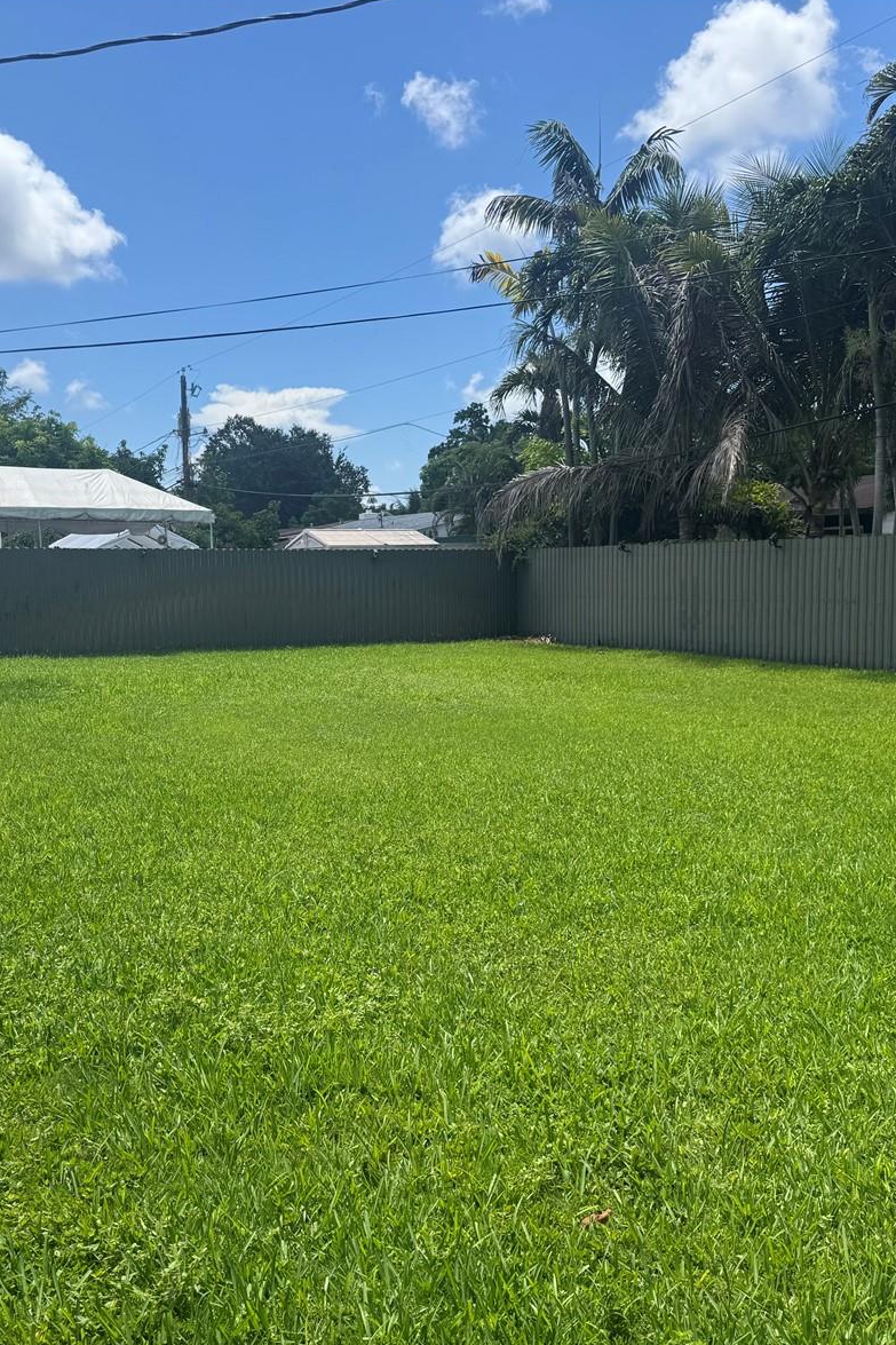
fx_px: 1270
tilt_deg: -5.2
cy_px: 677
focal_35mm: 34
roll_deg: +1.6
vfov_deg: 55.8
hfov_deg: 38.7
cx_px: 346
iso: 80
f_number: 1.78
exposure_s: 1/4310
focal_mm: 6.76
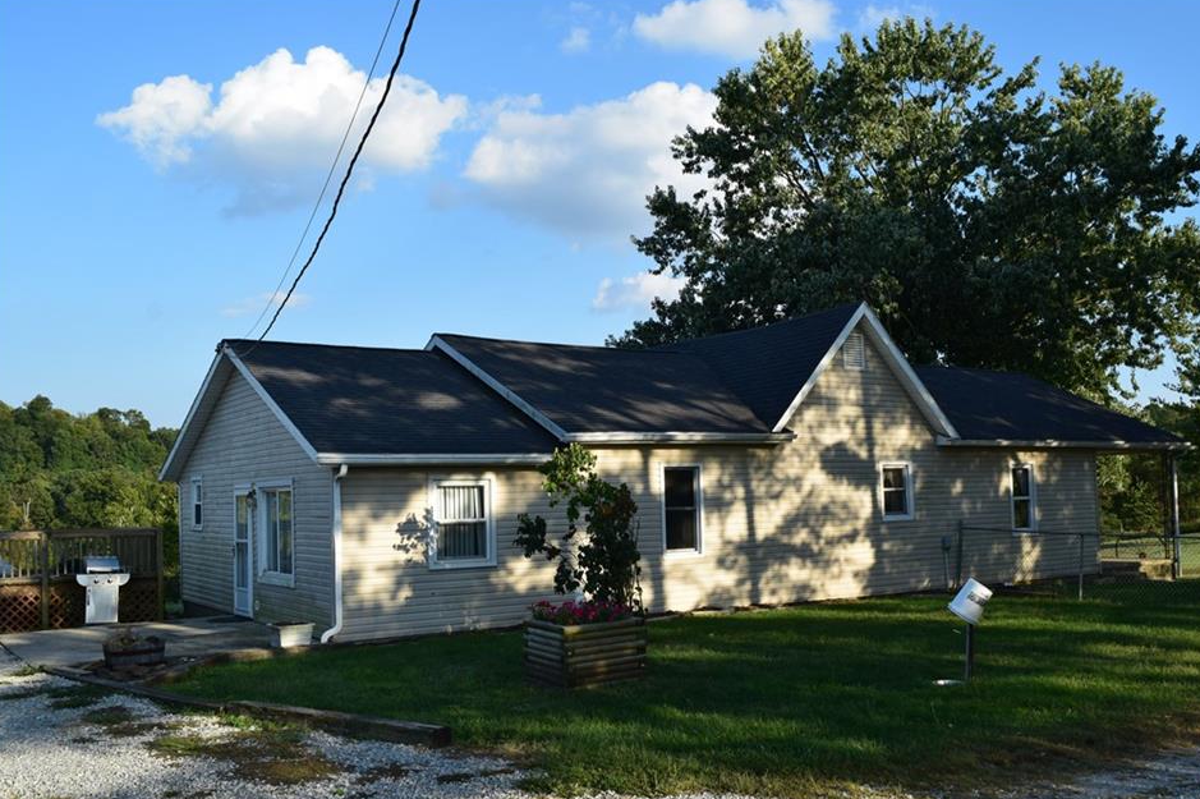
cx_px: 644
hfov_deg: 53.1
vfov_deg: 36.8
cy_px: 427
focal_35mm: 36
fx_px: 1199
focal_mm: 22
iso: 400
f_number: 11
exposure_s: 1/400
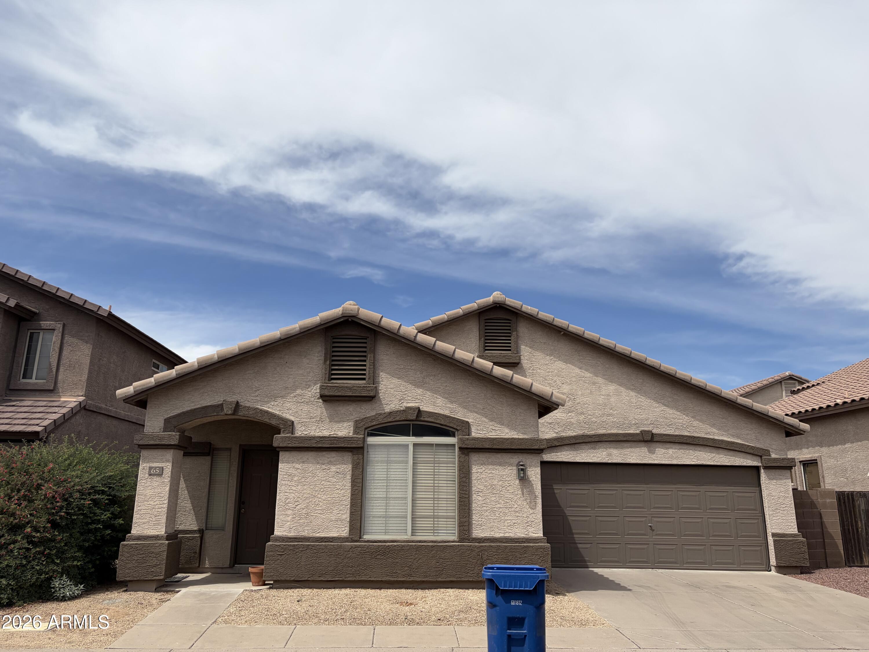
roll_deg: -0.2
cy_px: 326
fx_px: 653
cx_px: 434
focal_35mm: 26
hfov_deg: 67.3
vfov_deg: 53.1
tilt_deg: +13.9
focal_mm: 5.96
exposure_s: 1/6329
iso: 50
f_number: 1.6
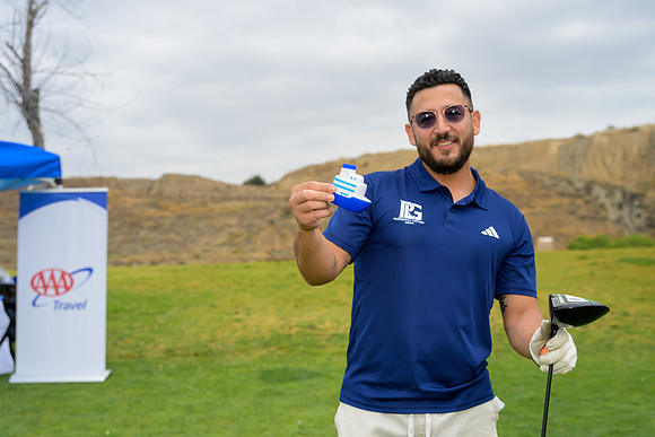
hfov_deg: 46.4
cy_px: 218
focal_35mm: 42
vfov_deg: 31.9
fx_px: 764
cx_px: 328
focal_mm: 42
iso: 800
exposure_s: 1/4000
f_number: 4
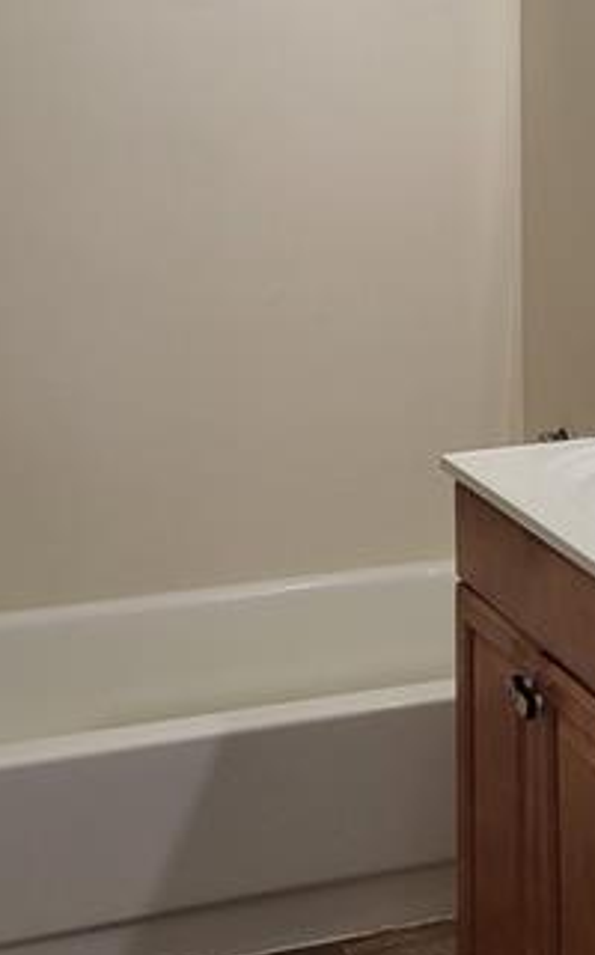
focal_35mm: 66
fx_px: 1716
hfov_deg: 19.4
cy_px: 259
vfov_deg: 30.7
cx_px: 500
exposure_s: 1/40
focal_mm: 5.4
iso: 200
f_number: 1.8
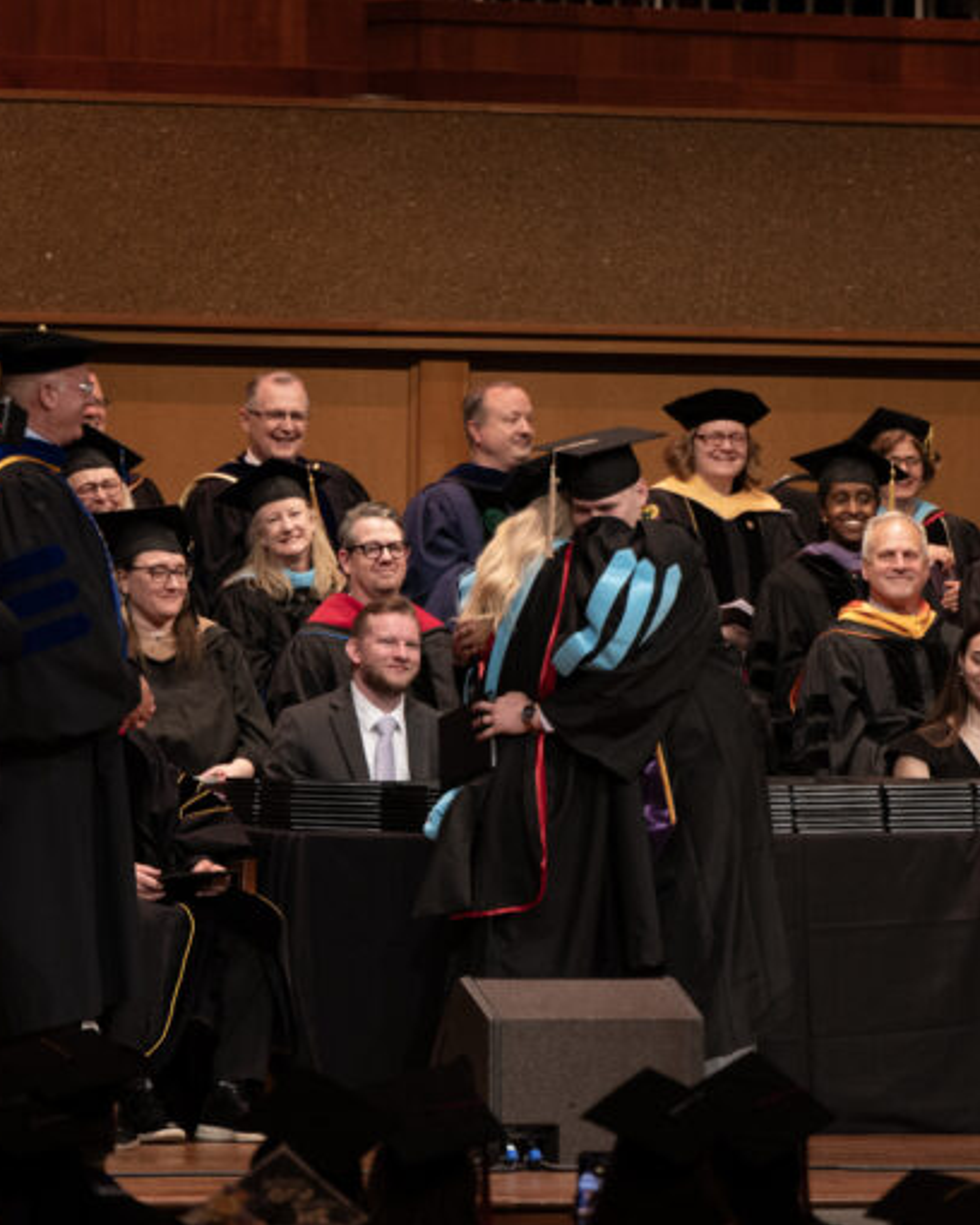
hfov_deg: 3.7
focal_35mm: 424
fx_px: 15372
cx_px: 598
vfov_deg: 4.6
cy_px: 612
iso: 1250
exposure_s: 1/250
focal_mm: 200
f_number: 2.8
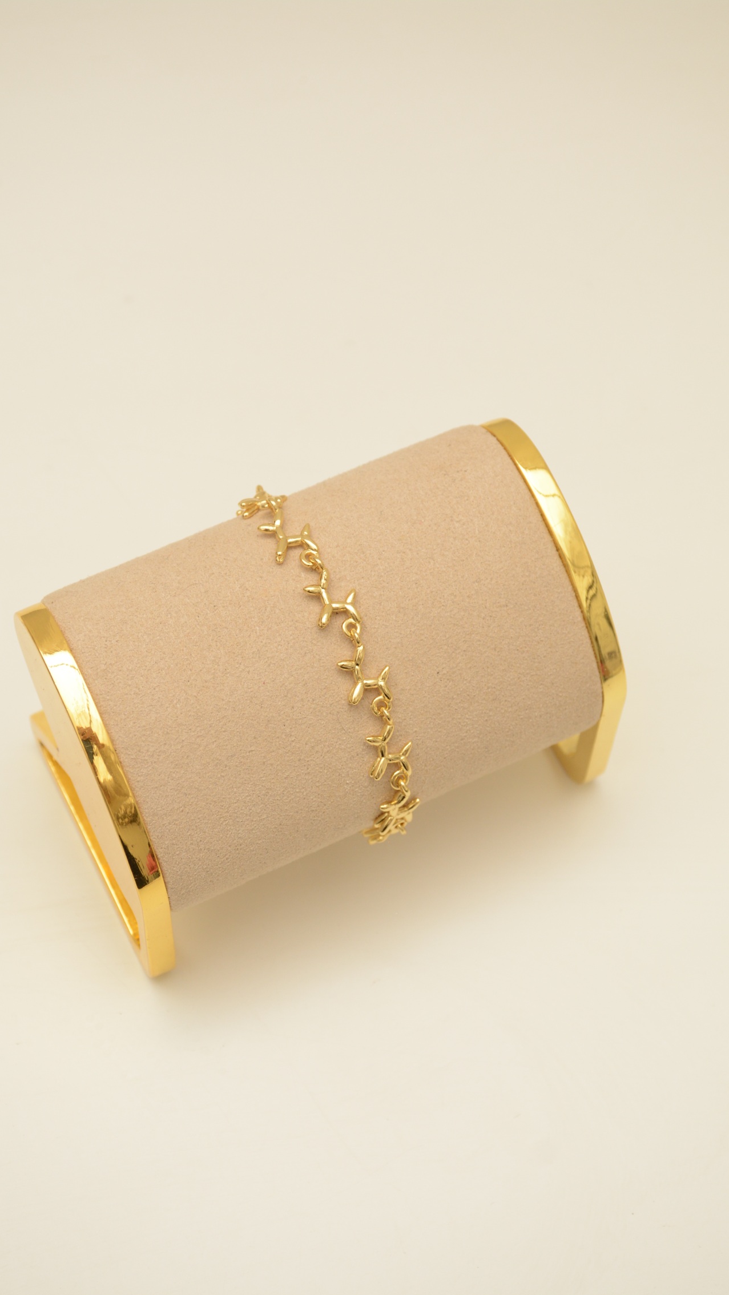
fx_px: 2301
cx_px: 347
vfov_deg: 31.4
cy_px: 655
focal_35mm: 67
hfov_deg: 18.0
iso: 500
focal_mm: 42
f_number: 7.1
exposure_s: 1/200
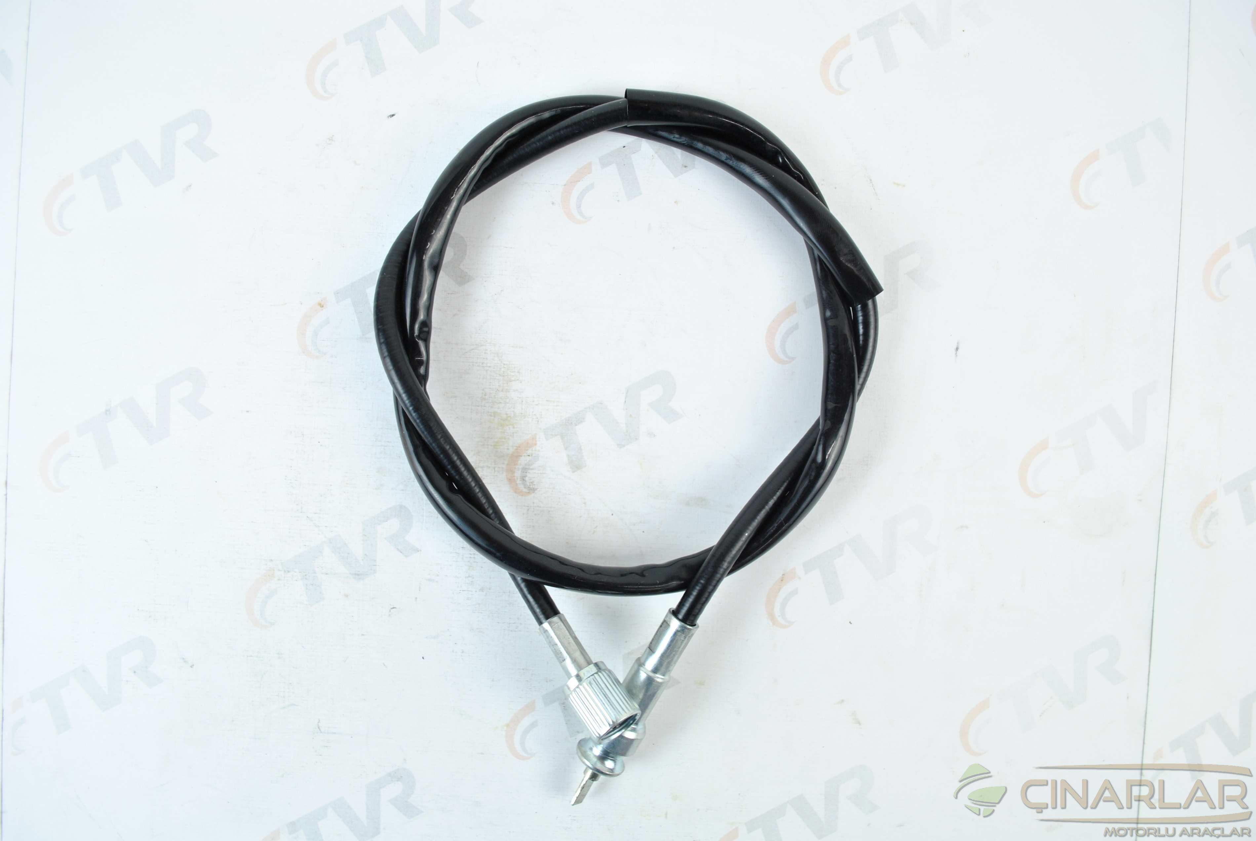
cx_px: 628
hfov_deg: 61.9
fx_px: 1048
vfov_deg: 43.7
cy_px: 420
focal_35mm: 30
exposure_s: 1/25
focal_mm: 20
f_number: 5
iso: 200
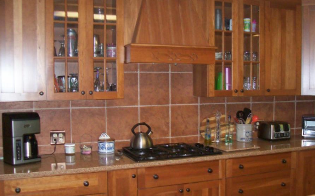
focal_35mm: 44
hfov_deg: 45.2
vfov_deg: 29.2
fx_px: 378
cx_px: 181
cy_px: 105
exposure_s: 1/64
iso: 200
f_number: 2.7
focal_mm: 6
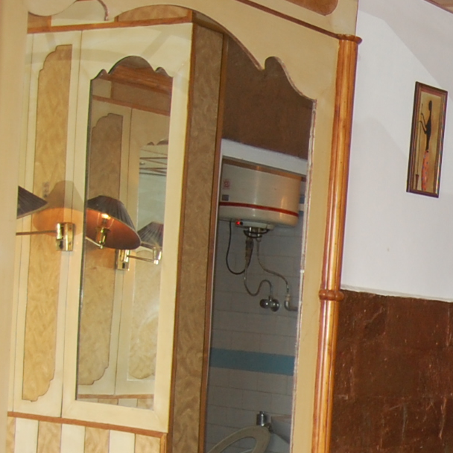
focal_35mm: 85
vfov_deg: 19.4
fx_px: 1258
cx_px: 717
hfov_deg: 17.8
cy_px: 515
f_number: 3.5
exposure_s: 1/60
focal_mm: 18
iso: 400
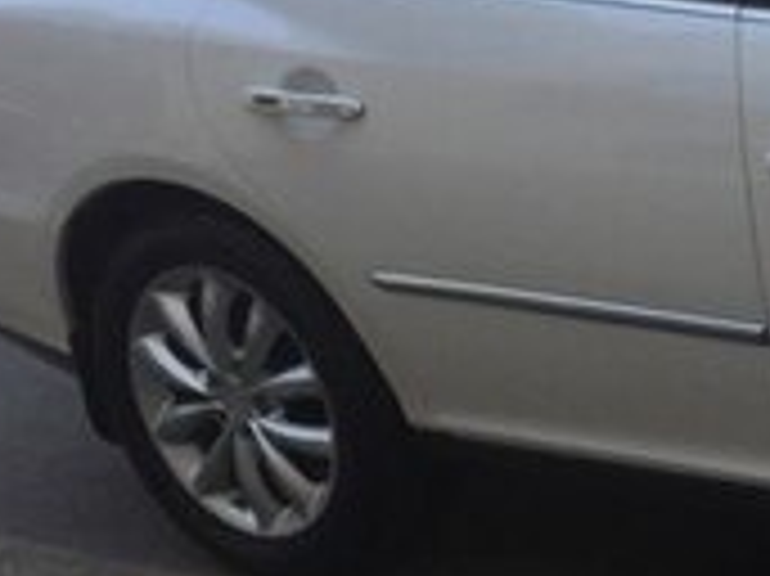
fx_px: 2490
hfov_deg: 15.4
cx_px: 1342
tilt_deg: -21.8
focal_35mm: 112
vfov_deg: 13.1
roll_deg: -1.1
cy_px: 511
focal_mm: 4.15
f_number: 2.2
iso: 32
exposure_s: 1/694
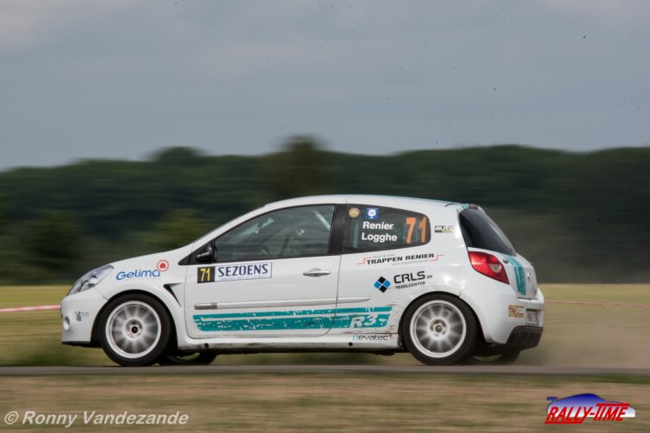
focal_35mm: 611
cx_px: 325
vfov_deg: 2.2
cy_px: 219
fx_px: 11029
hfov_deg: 3.4
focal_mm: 600
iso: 360
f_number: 40
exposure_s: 1/80
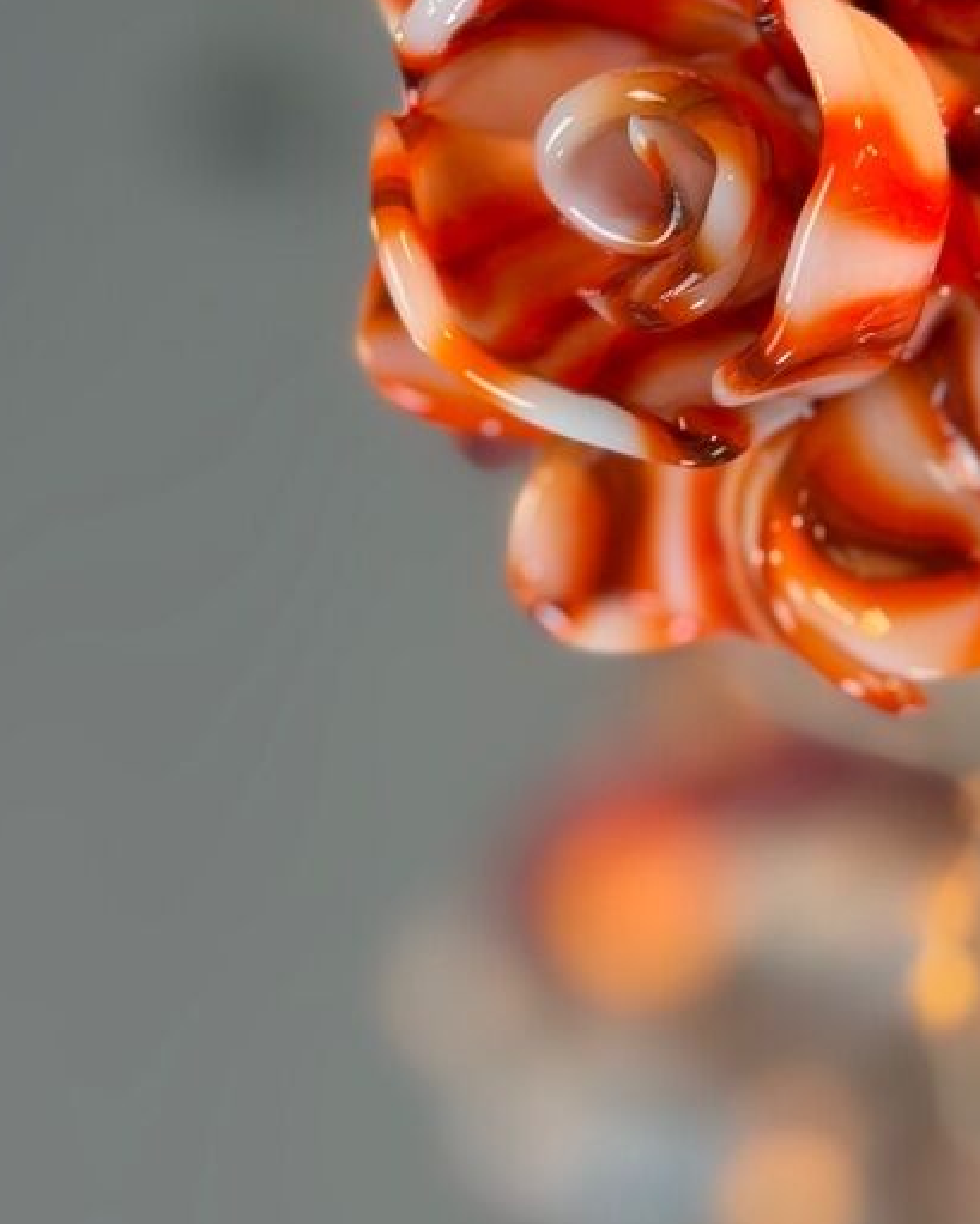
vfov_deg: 17.4
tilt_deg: +15.1
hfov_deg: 13.9
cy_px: 340
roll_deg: -2.3
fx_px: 3987
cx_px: 817
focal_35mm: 110
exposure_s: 1/50
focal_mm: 6.76
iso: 64
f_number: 1.78
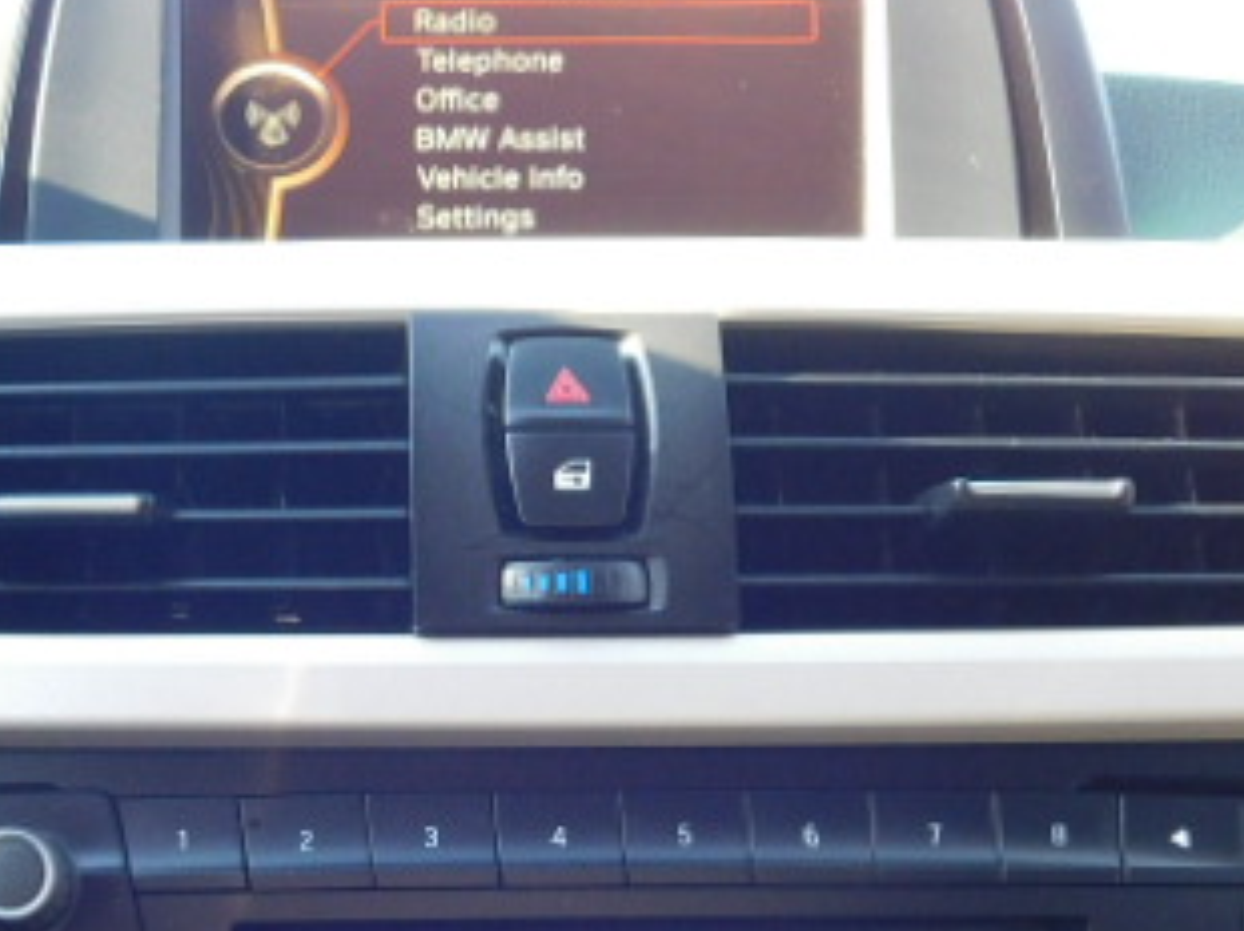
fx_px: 2226
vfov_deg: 23.3
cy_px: 714
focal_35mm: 62
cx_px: 397
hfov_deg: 30.9
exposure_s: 1/30
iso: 200
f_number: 3.2
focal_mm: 5.3
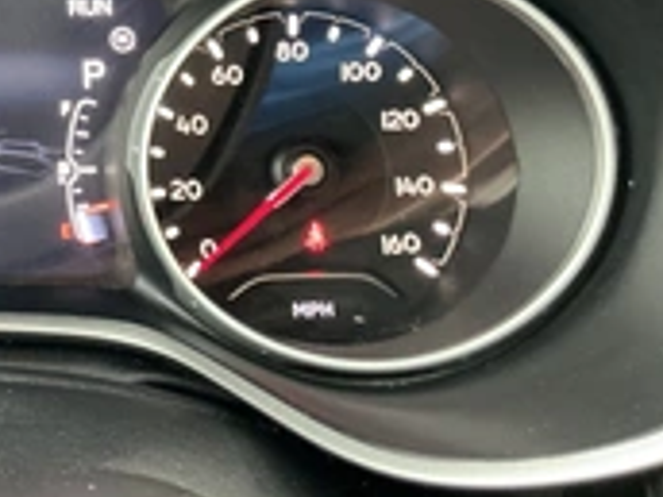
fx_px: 1245
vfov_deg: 22.0
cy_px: 31
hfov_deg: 27.5
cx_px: -54
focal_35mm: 65
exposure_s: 1/29
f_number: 1.8
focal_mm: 3
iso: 400
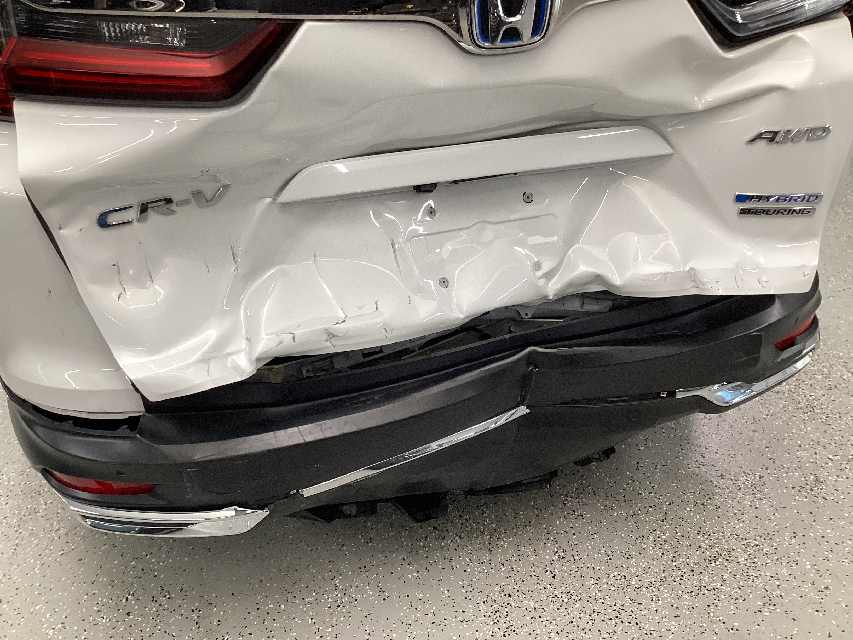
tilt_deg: -30.1
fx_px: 764
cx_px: 426
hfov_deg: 58.4
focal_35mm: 31
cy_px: 320
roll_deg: +1.5
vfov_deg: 45.4
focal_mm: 3.3
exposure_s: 1/60
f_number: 2.4
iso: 125
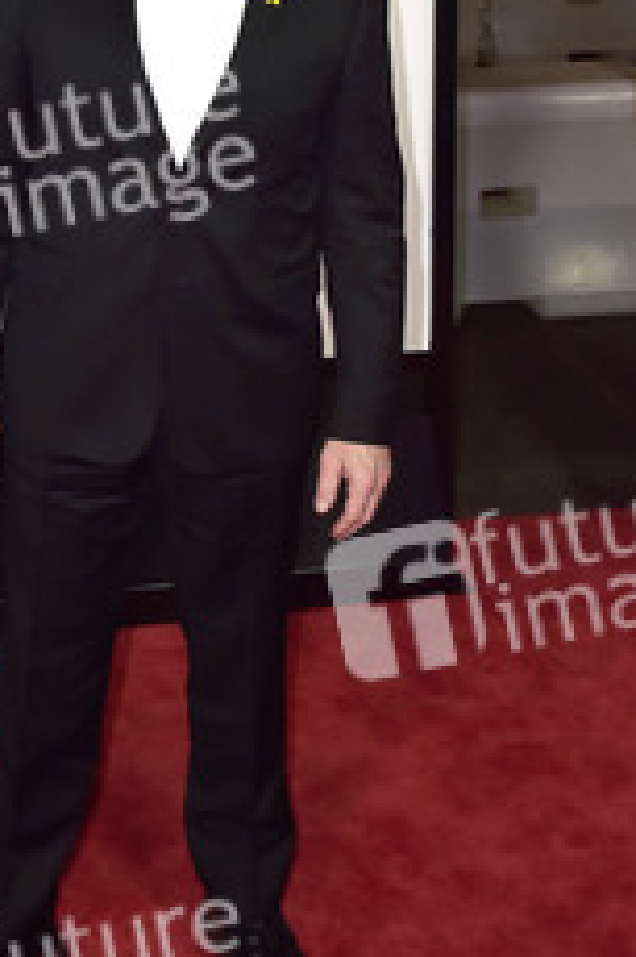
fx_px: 1433
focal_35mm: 54
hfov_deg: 24.8
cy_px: 374
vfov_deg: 36.7
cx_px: 164
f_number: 6.3
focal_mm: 31
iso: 500
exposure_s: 1/320
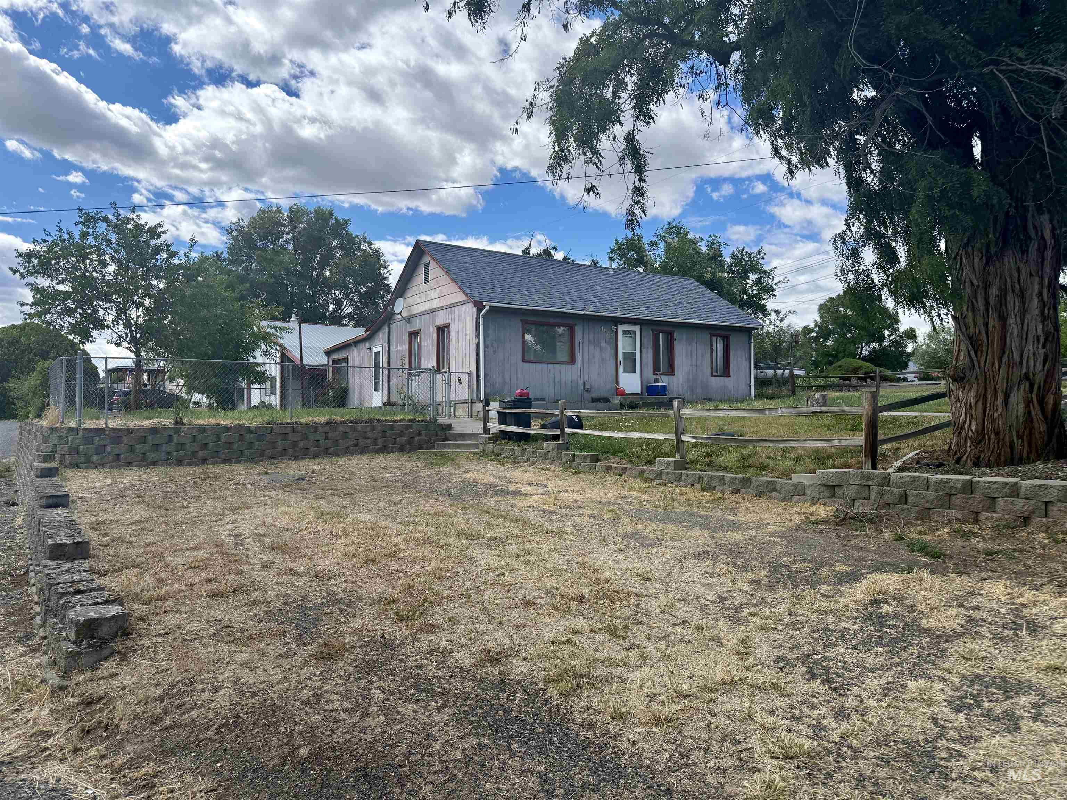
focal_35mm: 24
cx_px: 534
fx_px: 740
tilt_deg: +2.7
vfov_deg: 56.8
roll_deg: -0.3
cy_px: 400
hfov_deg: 71.6
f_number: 1.78
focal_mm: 6.76
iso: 100
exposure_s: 1/4673
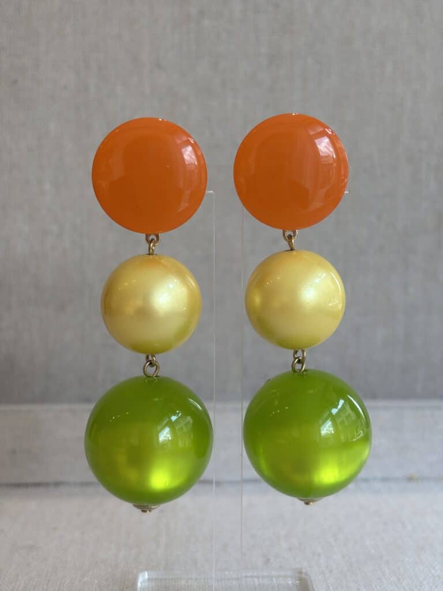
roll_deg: -1.0
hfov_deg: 28.0
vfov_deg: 36.8
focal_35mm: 52
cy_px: 296
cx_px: 222
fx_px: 887
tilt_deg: -7.7
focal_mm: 5.96
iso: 32
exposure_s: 1/179
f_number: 1.6
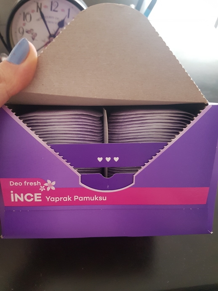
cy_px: 146
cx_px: 109
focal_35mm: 26
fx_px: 218
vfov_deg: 67.3
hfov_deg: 53.1
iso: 200
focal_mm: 4.2
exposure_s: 1/17
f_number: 1.7
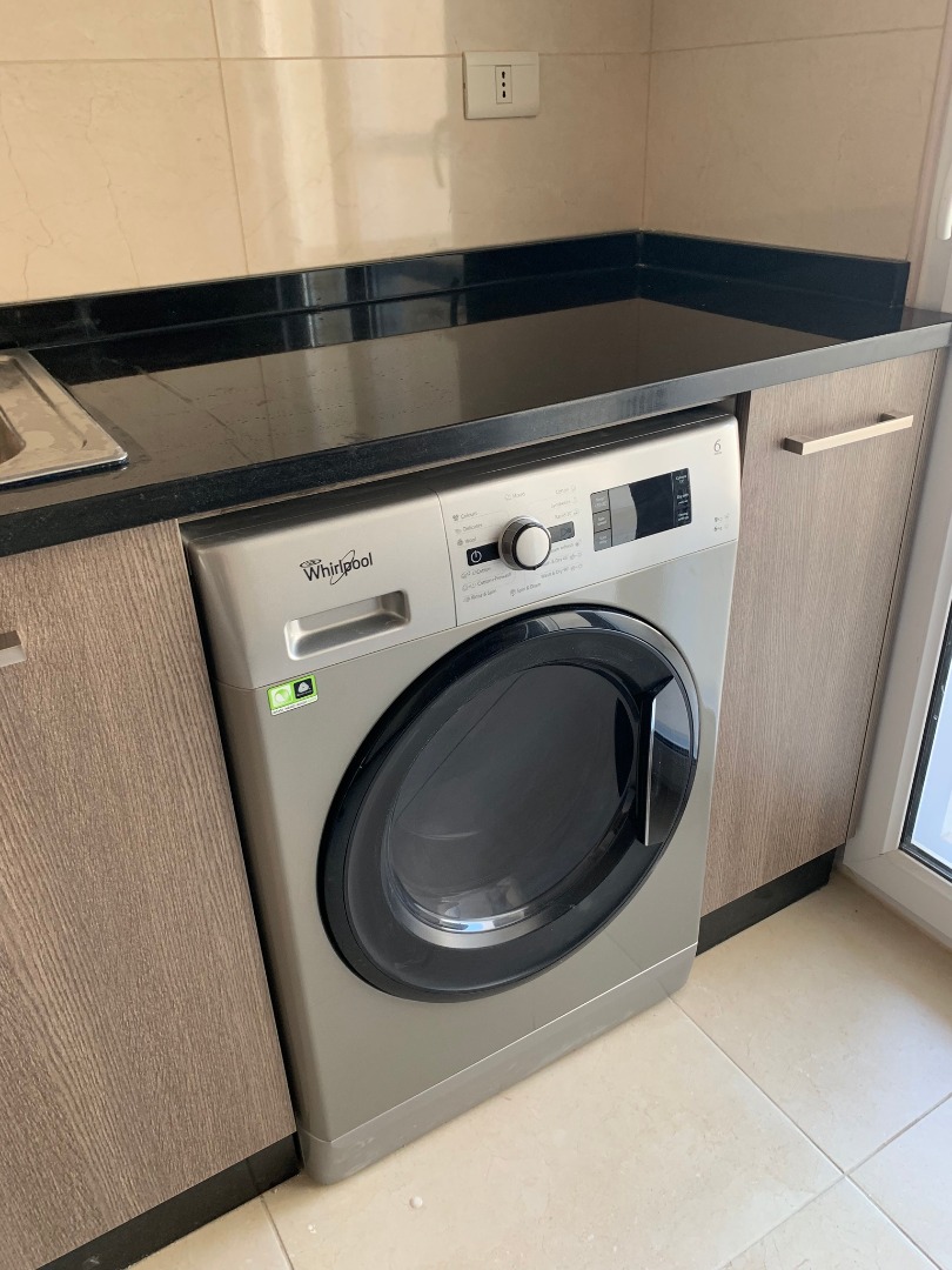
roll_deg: +1.3
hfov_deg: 53.1
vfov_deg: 67.3
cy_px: 635
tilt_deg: -26.4
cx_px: 476
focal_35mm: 26
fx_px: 953
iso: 125
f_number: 1.8
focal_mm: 4.25
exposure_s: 1/60
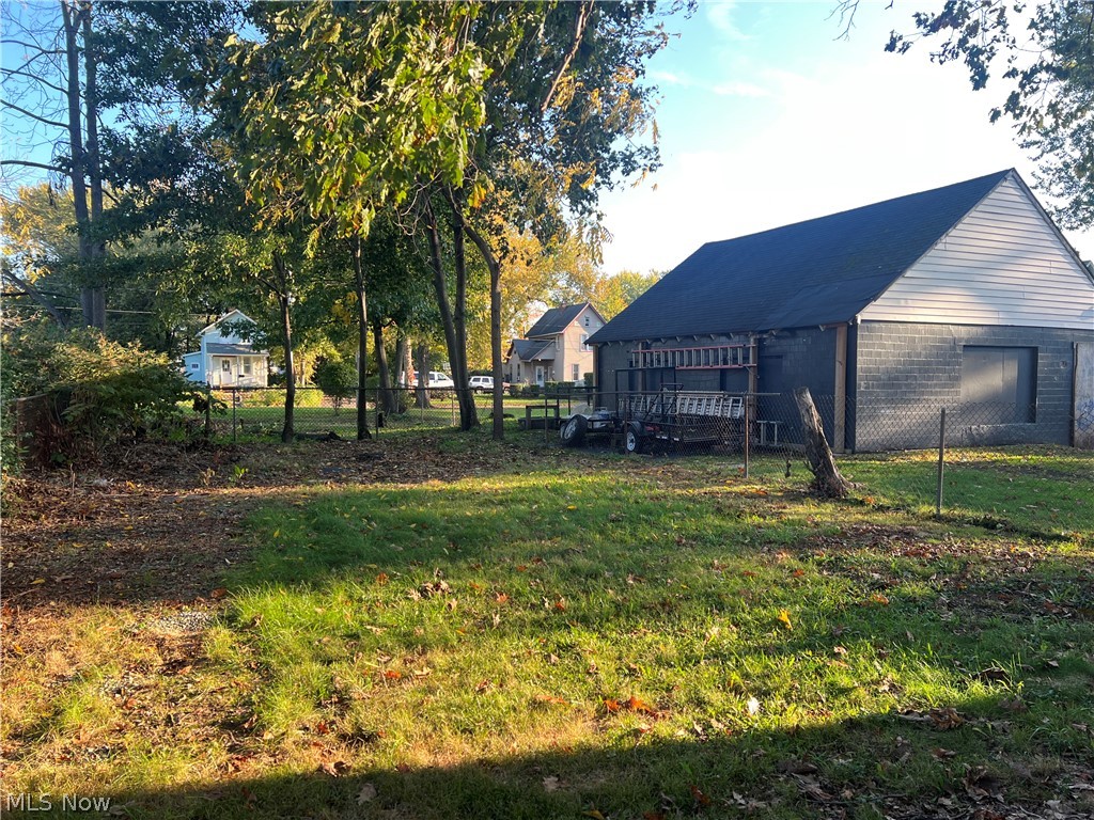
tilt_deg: -3.3
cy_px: 410
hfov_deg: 67.3
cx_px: 547
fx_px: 822
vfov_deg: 53.1
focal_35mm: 26
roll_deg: -1.0
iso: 50
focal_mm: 5.7
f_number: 1.5
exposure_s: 1/223
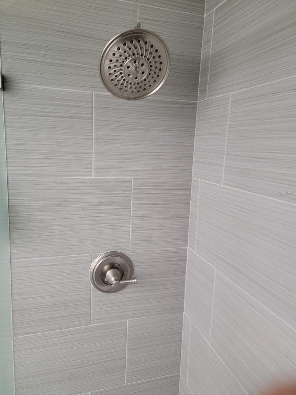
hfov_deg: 54.9
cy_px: 193
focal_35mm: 25
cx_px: 149
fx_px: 285
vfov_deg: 69.4
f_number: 1.8
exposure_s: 1/30
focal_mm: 6.7
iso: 640
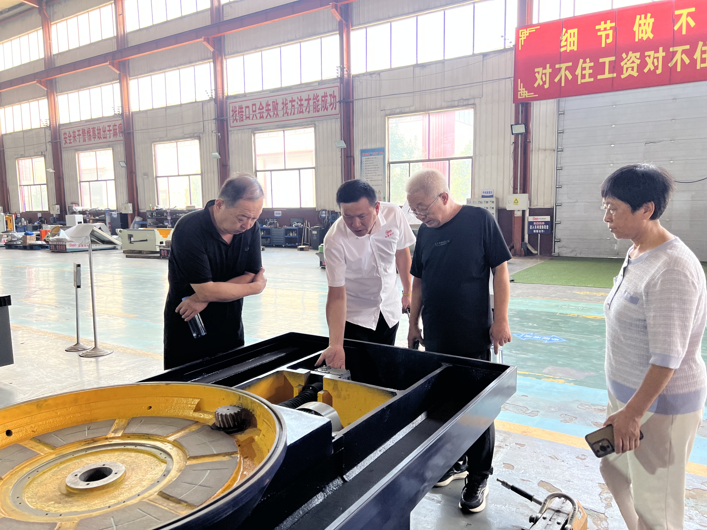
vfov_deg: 53.1
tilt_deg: -5.3
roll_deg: -0.5
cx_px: 354
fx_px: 531
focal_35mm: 26
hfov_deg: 67.3
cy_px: 265
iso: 80
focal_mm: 5.7
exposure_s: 1/100
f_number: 1.5
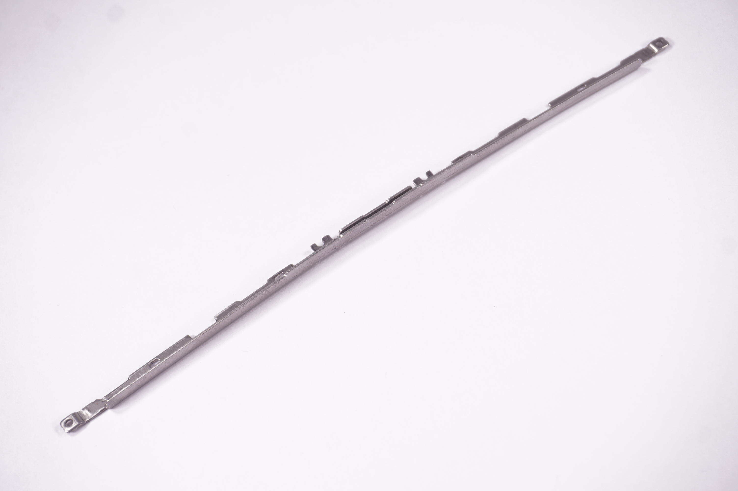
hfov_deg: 31.9
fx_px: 1290
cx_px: 369
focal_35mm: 63
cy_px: 246
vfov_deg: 21.5
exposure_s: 1/200
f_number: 6.3
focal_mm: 42
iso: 400
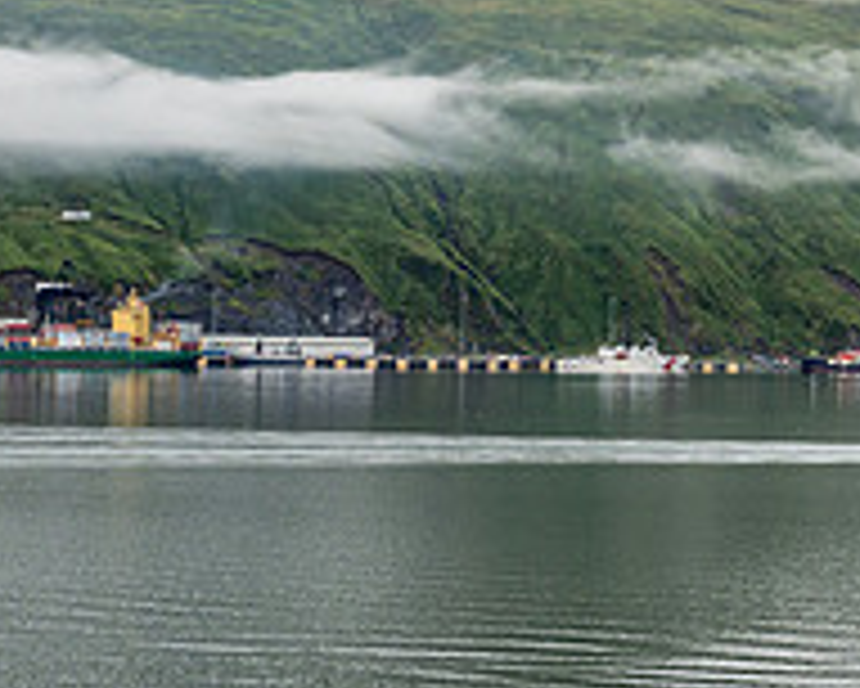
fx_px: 3209
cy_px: 55
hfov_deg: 15.0
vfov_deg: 12.2
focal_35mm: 126
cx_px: 842
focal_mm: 43
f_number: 8
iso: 160
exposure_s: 1/125
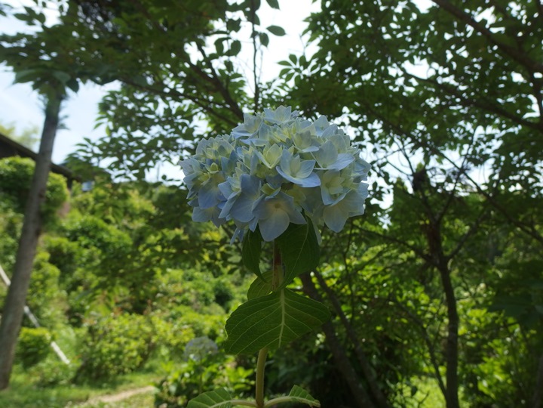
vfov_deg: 53.1
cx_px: 272
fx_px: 408
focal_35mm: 26
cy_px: 204
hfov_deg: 67.3
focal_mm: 4.7
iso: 100
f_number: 4
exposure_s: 1/500
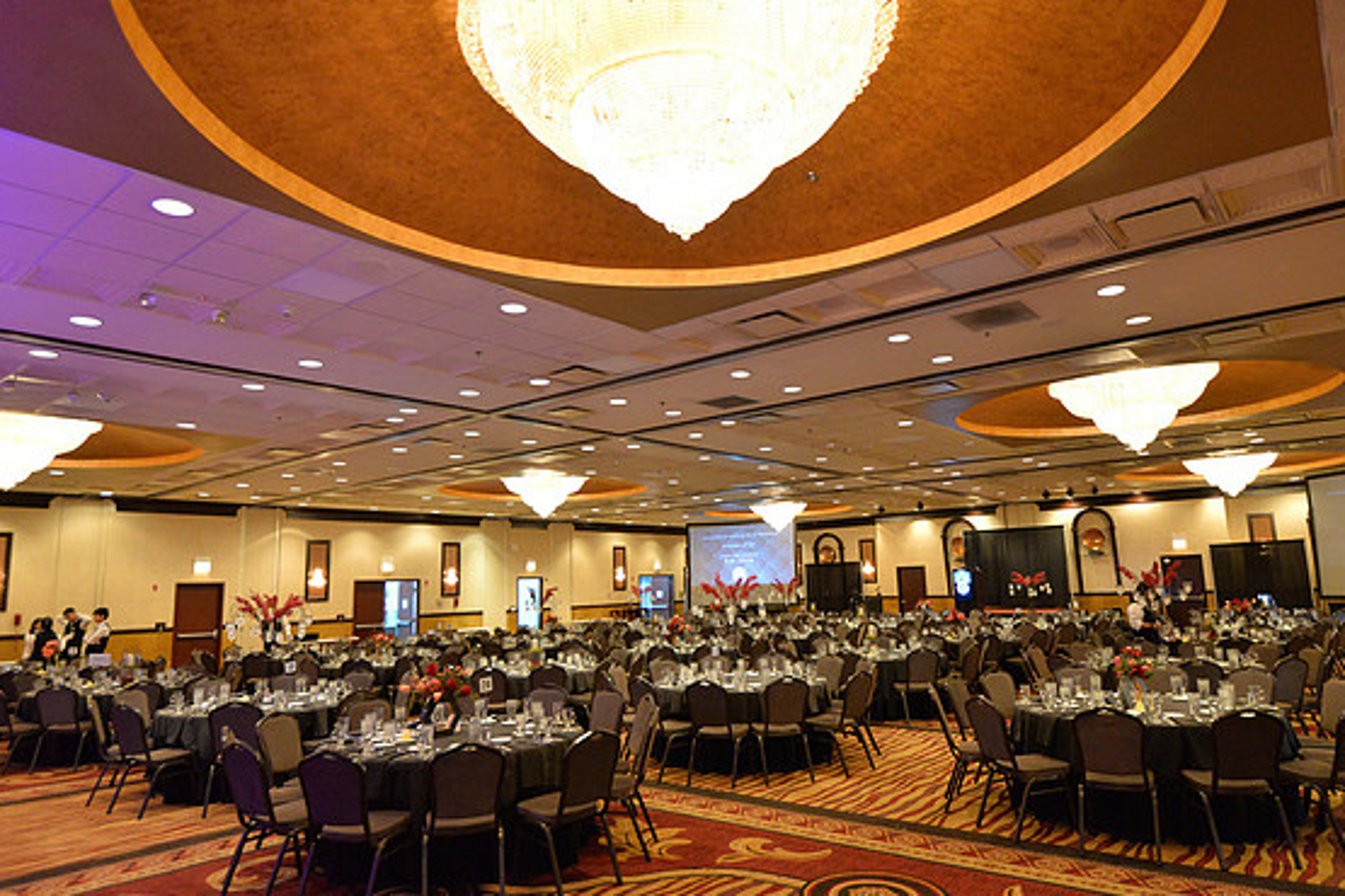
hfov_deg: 76.1
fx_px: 859
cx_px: 693
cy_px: 452
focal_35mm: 23
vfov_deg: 55.1
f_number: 4.5
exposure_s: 1/60
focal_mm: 22
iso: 4000
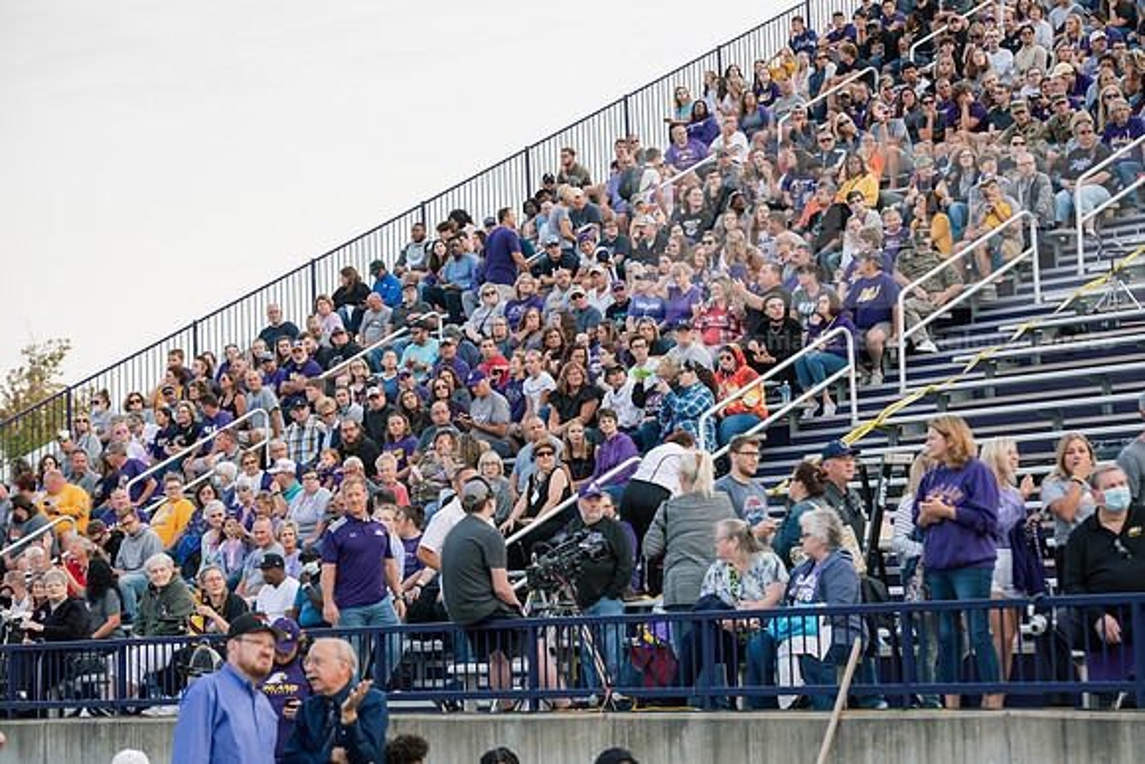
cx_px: 572
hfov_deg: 20.4
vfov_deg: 13.7
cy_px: 382
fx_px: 3181
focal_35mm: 100
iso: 640
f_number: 5
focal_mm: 100
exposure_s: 1/400
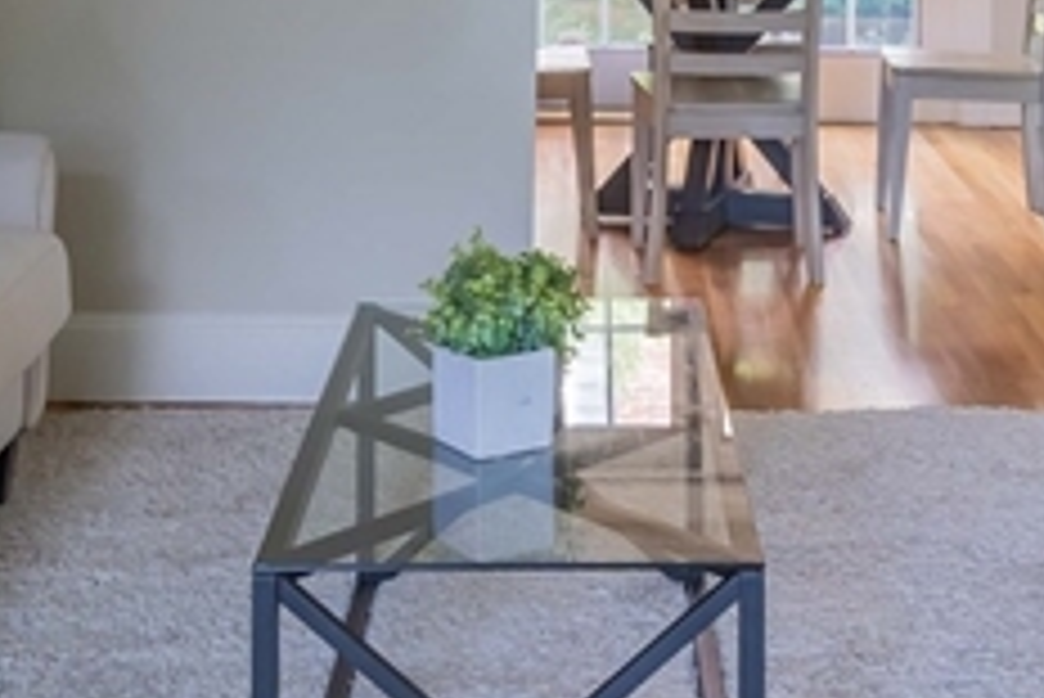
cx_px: 770
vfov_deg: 17.2
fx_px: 2176
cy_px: -200
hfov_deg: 26.7
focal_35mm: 75
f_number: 8
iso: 800
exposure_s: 1/100
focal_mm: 17
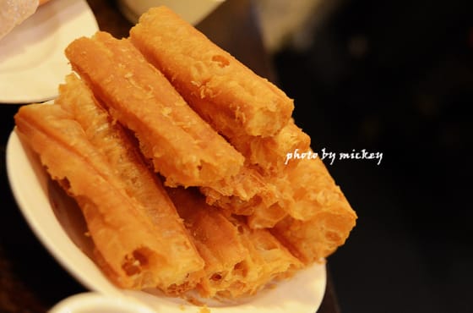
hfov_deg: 27.1
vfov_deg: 18.1
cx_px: 236
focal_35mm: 75
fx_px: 983
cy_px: 156
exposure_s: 1/8
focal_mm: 50
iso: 2500
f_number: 4.5
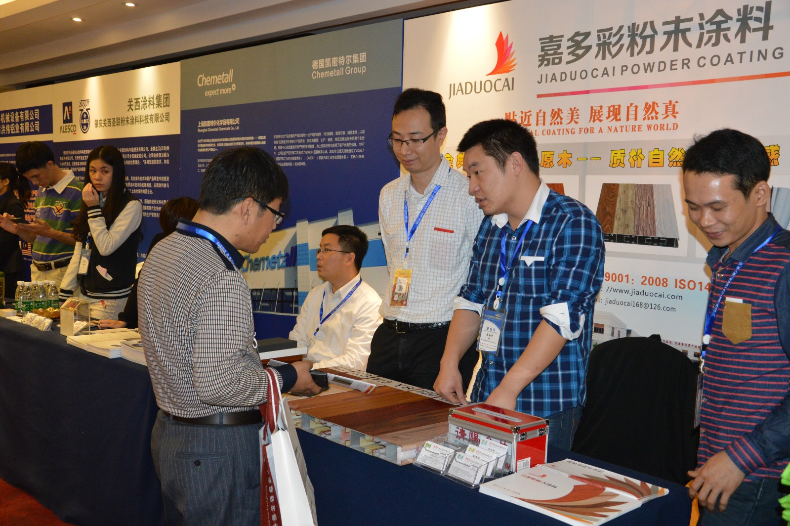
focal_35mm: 38
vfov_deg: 35.4
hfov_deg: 51.3
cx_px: 395
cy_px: 263
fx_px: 822
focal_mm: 25
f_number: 4
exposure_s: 1/60
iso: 1800
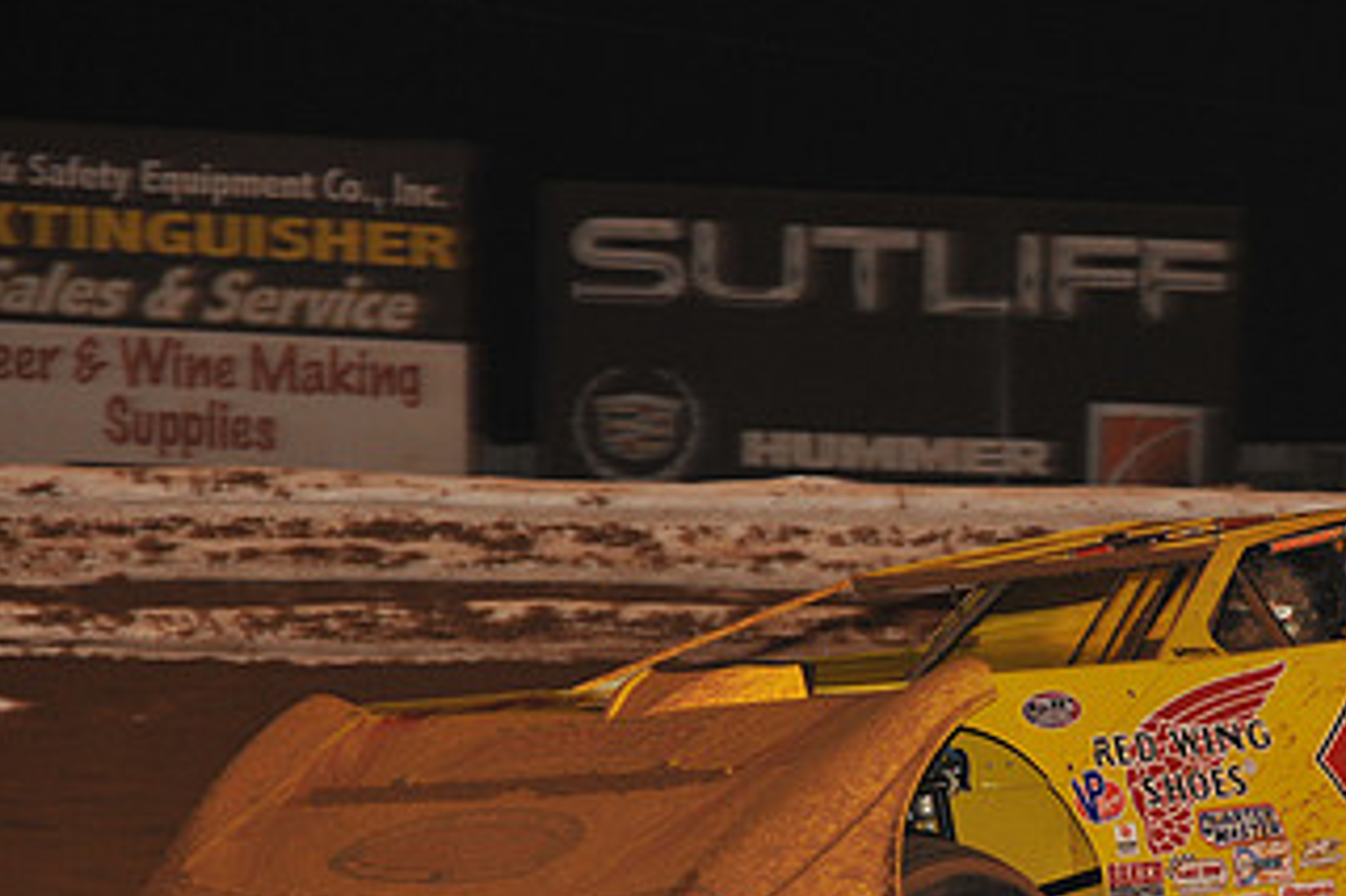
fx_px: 11509
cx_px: 1144
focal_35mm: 308
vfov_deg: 4.5
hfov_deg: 6.7
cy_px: 782
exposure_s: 1/320
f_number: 6.3
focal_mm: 170
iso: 1250
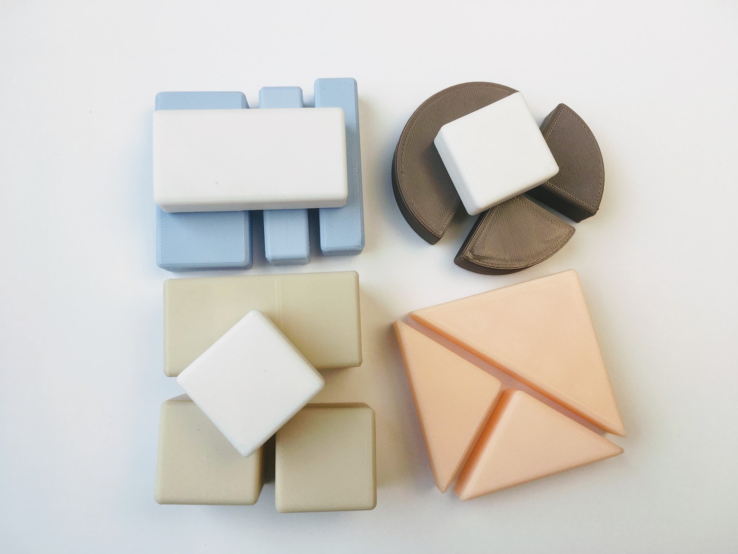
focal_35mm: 29
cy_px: 277
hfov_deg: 61.7
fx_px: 618
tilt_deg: -82.4
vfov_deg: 48.2
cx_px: 369
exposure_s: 1/111
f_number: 2.2
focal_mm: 4.15
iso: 25
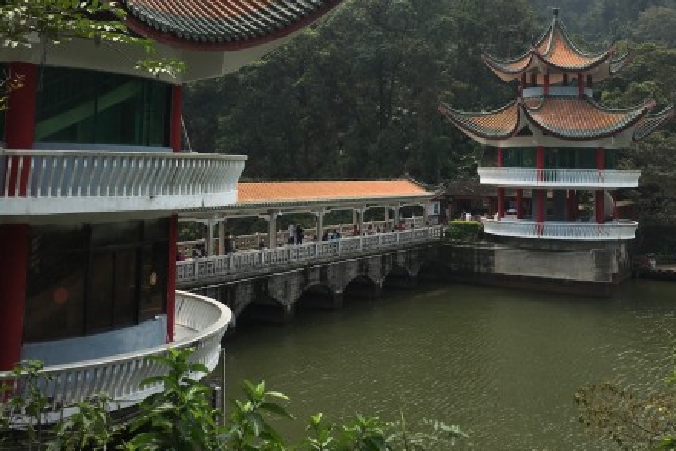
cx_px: 340
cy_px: 107
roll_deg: -1.2
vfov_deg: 32.0
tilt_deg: +6.9
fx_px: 770
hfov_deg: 47.4
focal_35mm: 41
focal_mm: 4.15
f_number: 2.2
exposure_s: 1/2198
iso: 25
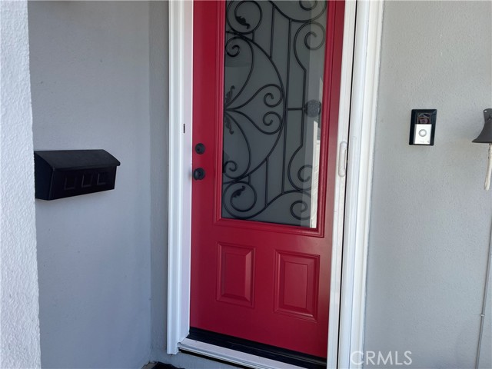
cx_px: 246
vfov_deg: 53.1
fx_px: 370
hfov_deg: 67.3
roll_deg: -1.6
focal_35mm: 26
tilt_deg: -5.3
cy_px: 184
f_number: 1.6
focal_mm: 4.2
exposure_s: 1/1033
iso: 50
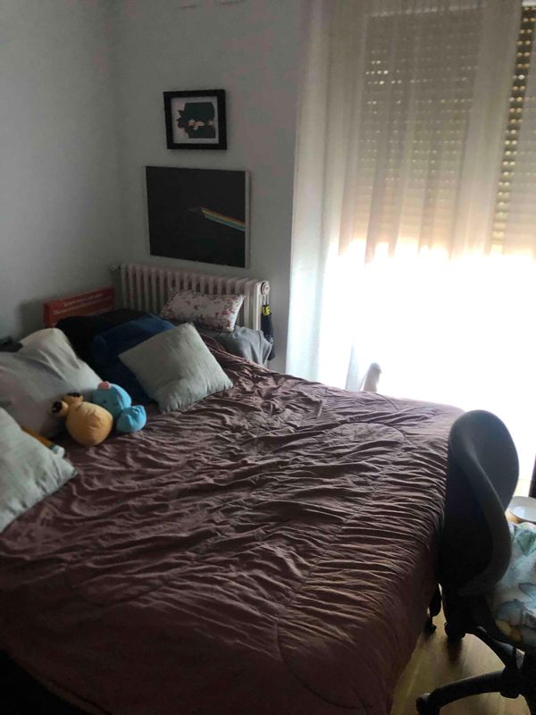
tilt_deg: -18.5
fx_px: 578
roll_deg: -2.3
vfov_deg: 63.4
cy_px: 358
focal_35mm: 28
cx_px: 268
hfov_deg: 49.7
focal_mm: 4
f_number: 1.8
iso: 100
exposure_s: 1/15
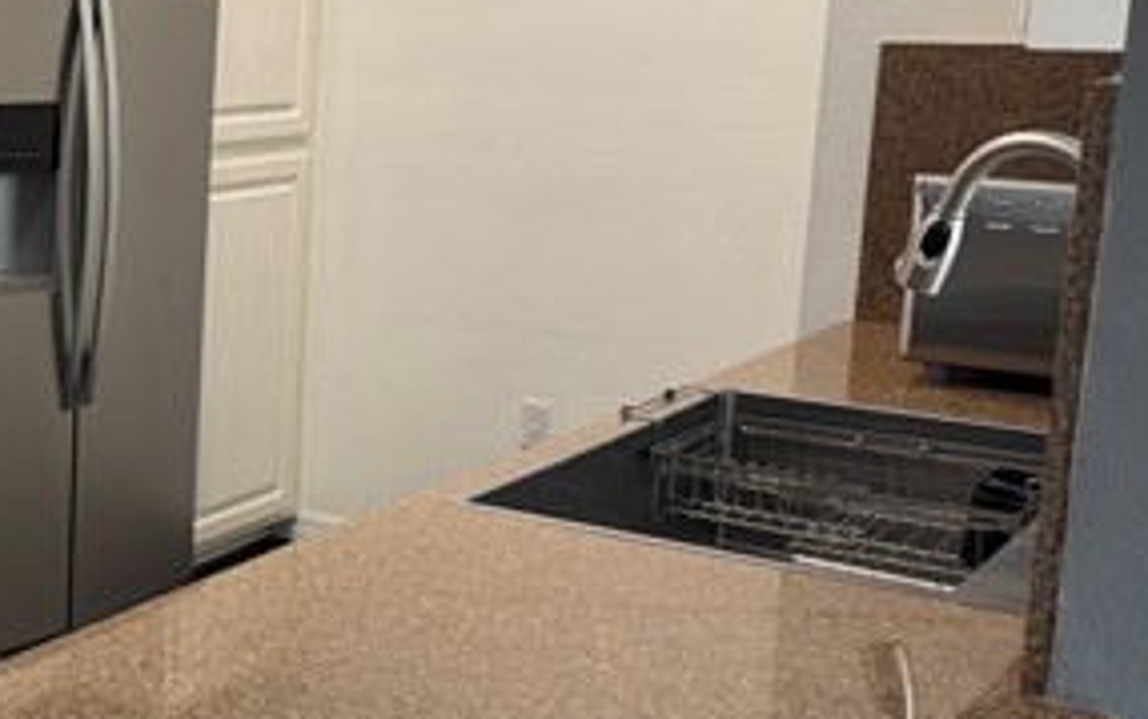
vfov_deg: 22.8
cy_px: 329
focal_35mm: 57
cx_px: -88
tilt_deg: -10.3
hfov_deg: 31.9
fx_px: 1784
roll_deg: -1.0
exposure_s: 1/60
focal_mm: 6.76
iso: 125
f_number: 1.78
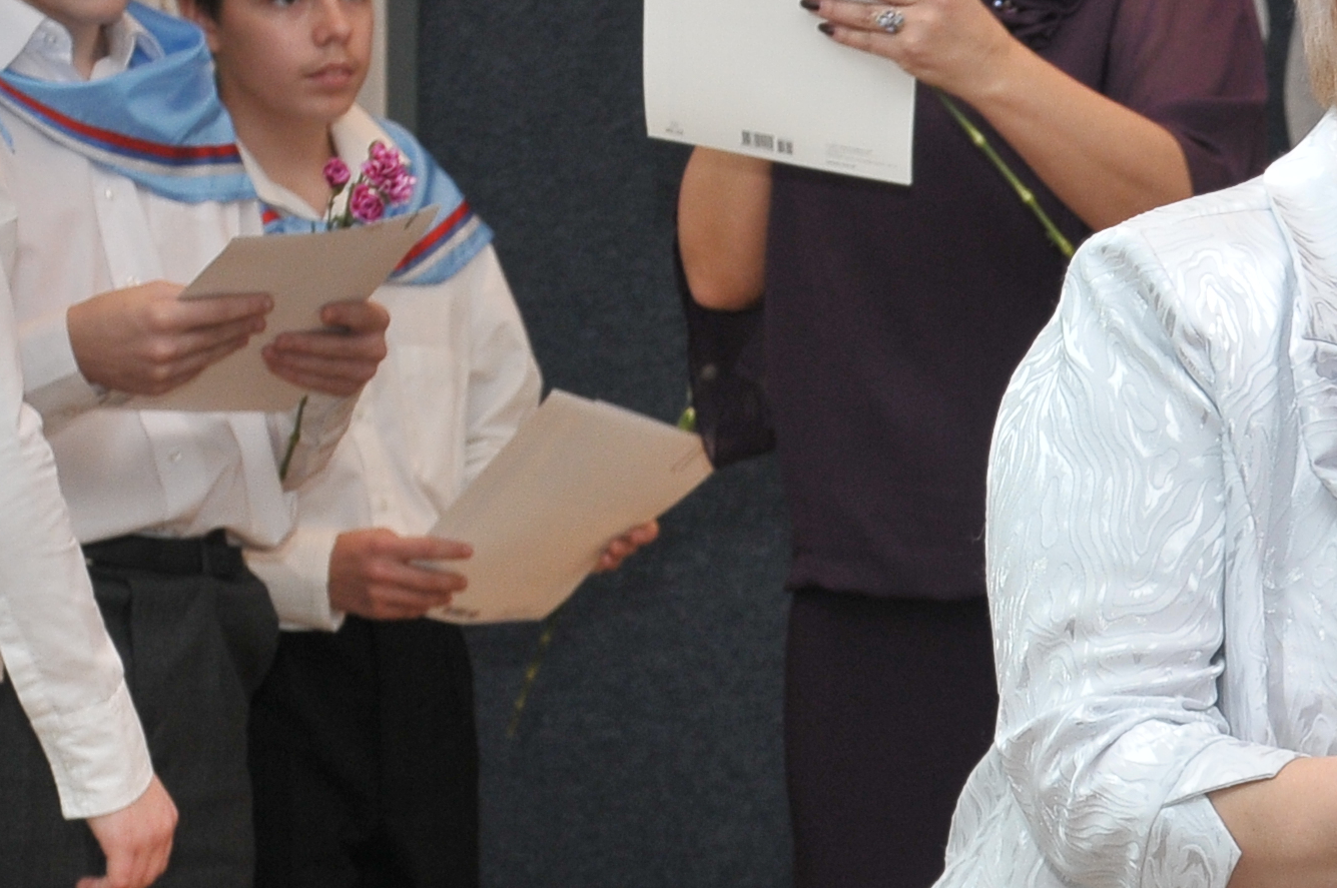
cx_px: 1453
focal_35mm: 169
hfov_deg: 12.0
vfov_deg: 8.1
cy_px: 724
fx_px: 6255
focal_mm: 35
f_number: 4.5
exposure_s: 1/125
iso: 320
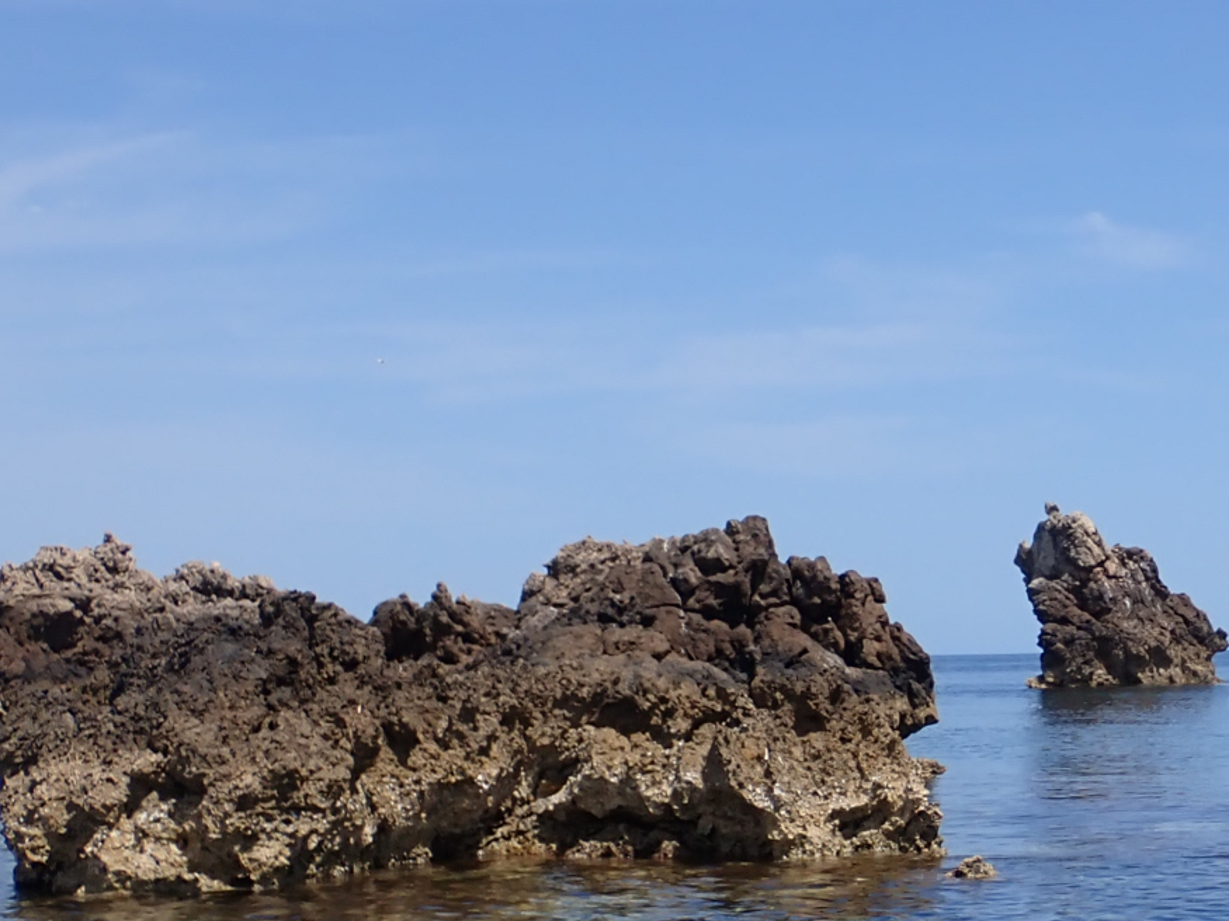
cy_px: 675
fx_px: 3195
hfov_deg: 21.1
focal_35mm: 90
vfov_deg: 16.3
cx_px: 1223
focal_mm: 7.31
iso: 100
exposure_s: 1/160
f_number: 11
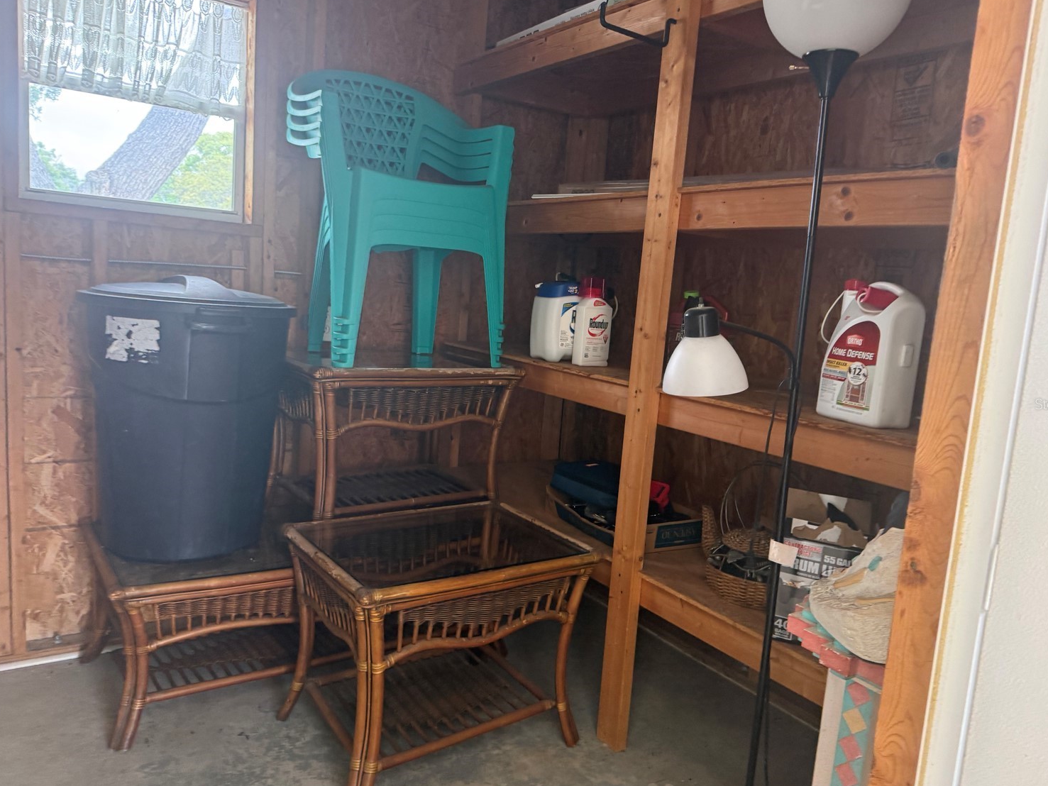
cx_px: 534
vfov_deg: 53.1
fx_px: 787
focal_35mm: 26
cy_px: 404
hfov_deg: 67.3
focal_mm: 6.76
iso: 200
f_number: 1.78
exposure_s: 1/71
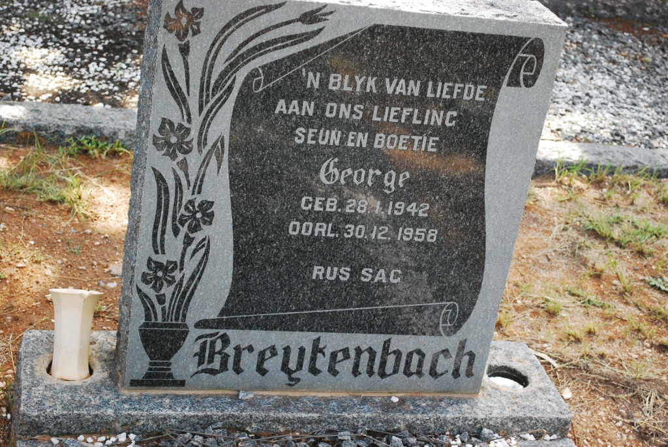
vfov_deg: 20.7
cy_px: 224
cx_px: 334
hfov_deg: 30.5
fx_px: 1226
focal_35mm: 66
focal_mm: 44
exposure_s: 1/800
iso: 1600
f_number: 5.3
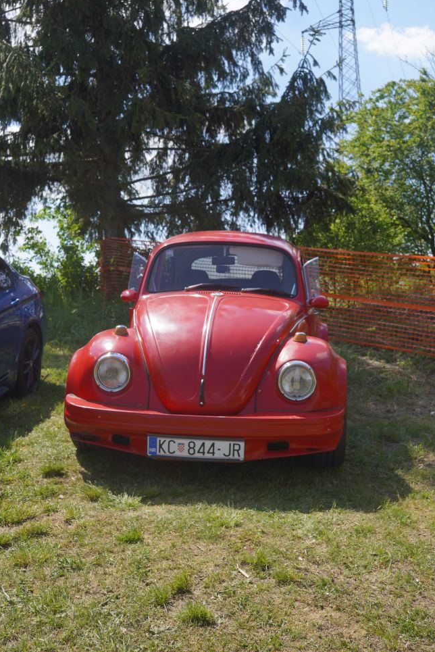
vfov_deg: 48.1
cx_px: 221
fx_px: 730
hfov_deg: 33.2
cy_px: 320
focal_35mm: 40
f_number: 4.5
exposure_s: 1/640
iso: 100
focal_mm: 26.2
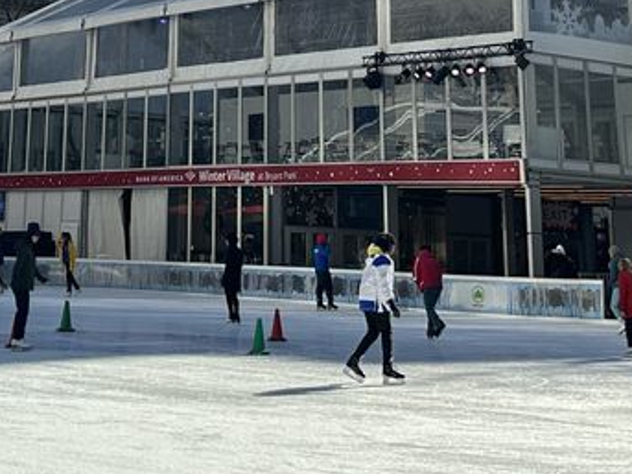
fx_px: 1533
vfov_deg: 16.2
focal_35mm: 84
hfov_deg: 23.0
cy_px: -208
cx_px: 144
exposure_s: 1/3058
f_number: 1.78
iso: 80
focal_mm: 6.86
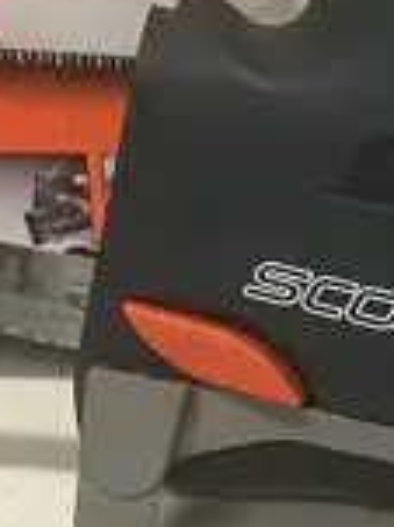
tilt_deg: -28.5
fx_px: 2888
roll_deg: -1.2
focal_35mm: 190
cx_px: 694
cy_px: 366
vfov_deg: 10.4
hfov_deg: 7.6
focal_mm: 3.99
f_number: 1.8
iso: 64
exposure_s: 1/50
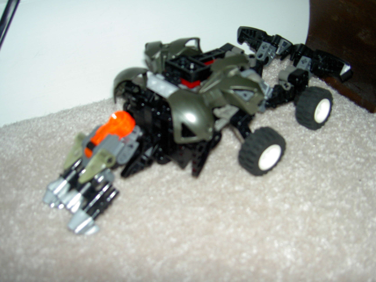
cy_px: 141
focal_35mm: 39
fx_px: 424
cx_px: 188
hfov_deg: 47.9
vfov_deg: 36.8
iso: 100
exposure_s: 1/59.5
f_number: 2.8
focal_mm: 8
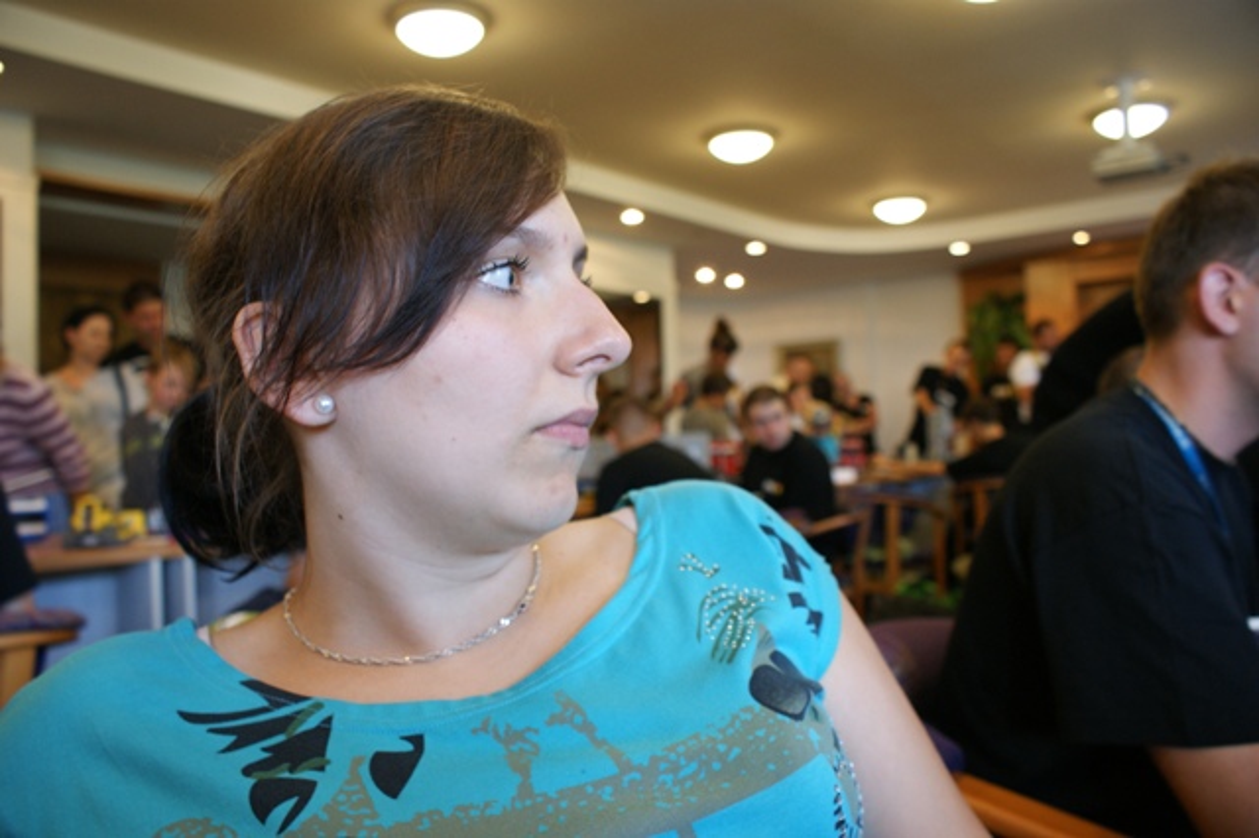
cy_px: 419
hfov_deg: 67.4
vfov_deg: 47.9
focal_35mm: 27
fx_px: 944
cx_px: 630
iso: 320
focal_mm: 18
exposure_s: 1/30
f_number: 3.5
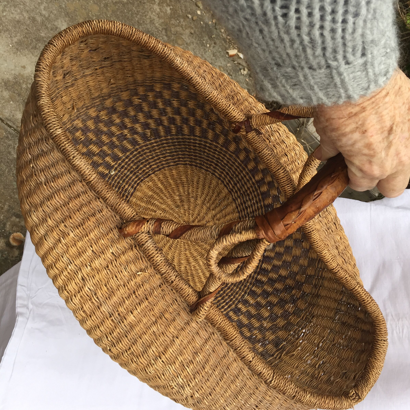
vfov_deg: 46.7
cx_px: 210
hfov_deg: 47.2
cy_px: 150
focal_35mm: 35
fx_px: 469
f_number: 2.2
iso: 32
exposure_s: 1/115
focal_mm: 4.15
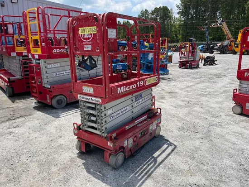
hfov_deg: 67.3
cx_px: 124
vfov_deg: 53.1
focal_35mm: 26
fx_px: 187
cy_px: 94
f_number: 1.6
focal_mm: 5.1
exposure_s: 1/3521
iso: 50
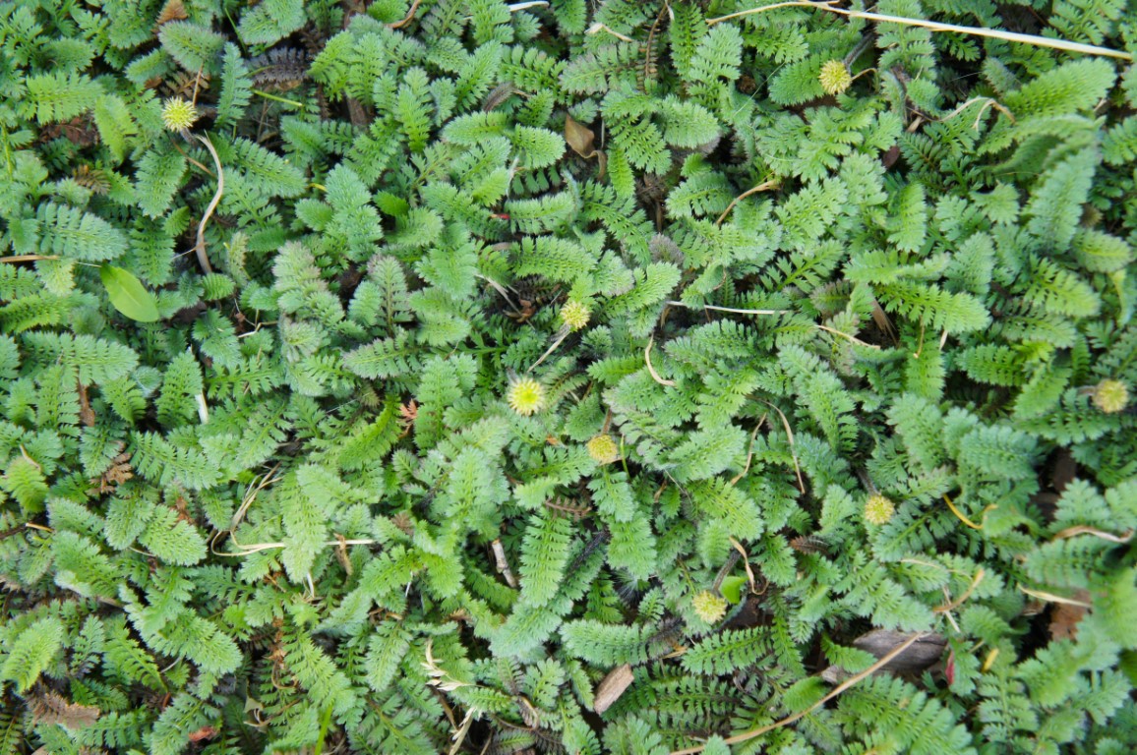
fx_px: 2035
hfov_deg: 31.2
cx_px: 568
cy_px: 378
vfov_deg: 21.0
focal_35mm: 64
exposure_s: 1/160
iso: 500
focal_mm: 43
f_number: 4.5
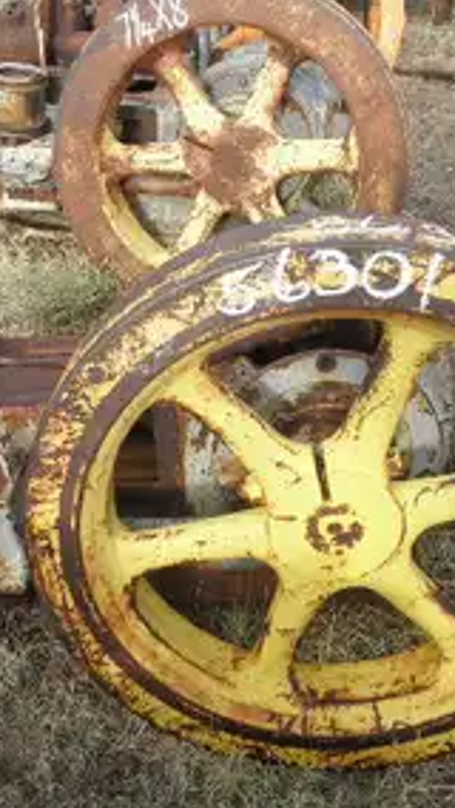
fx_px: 921
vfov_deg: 47.3
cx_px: 176
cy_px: 404
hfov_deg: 27.7
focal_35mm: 43
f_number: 3
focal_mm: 5
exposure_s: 1/400
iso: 64
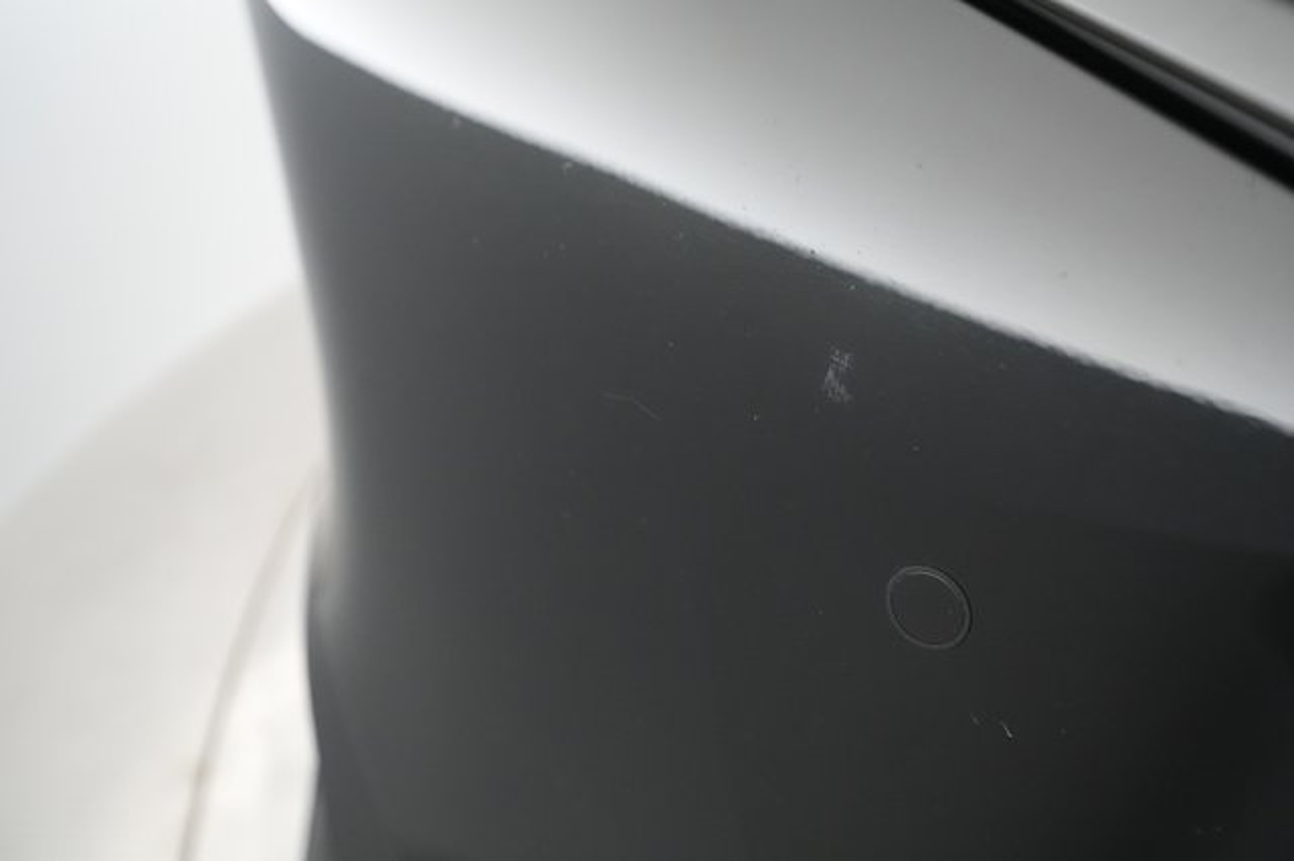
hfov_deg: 65.5
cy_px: 430
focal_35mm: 28
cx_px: 647
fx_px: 1006
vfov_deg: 46.4
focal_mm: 28
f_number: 4.5
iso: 6400
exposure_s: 1/100
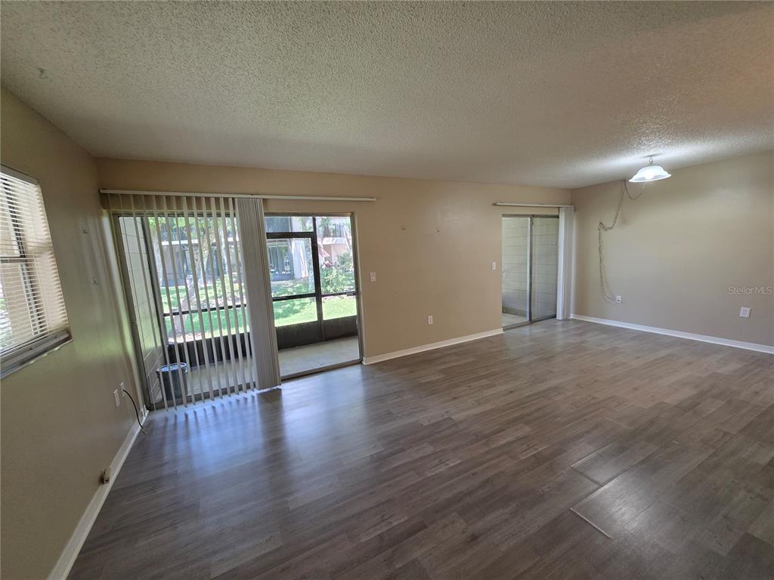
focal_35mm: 13
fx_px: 291
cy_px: 290
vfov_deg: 89.9
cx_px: 387
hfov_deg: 106.2
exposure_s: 1/120
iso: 200
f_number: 1.9
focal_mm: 2.2
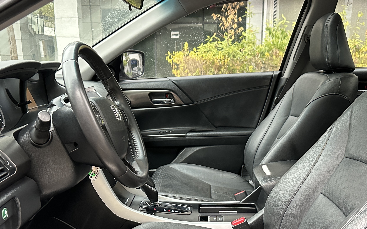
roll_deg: +1.0
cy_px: 162
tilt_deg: -14.2
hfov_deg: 48.2
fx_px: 410
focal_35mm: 41
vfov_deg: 30.9
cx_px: 181
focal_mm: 6.86
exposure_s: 1/60
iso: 640
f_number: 1.78
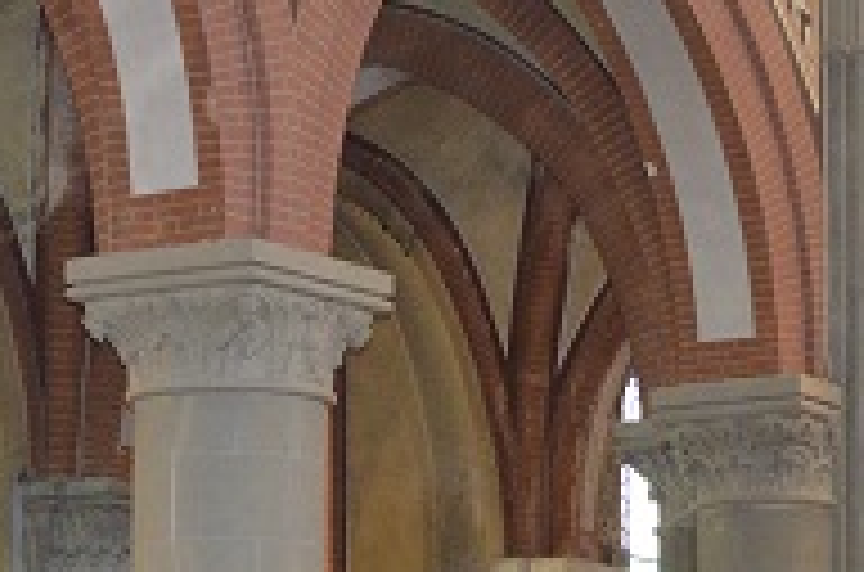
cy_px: 935
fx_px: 3926
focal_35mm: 164
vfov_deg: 8.1
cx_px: 162
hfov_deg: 12.5
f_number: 4.2
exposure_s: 1/60
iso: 3200
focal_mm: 30
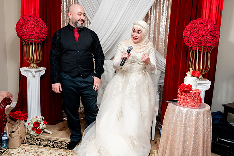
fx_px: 199
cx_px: 117
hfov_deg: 60.8
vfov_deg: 42.8
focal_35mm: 31
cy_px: 78
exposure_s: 1/160
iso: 1600
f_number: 2.8
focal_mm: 29
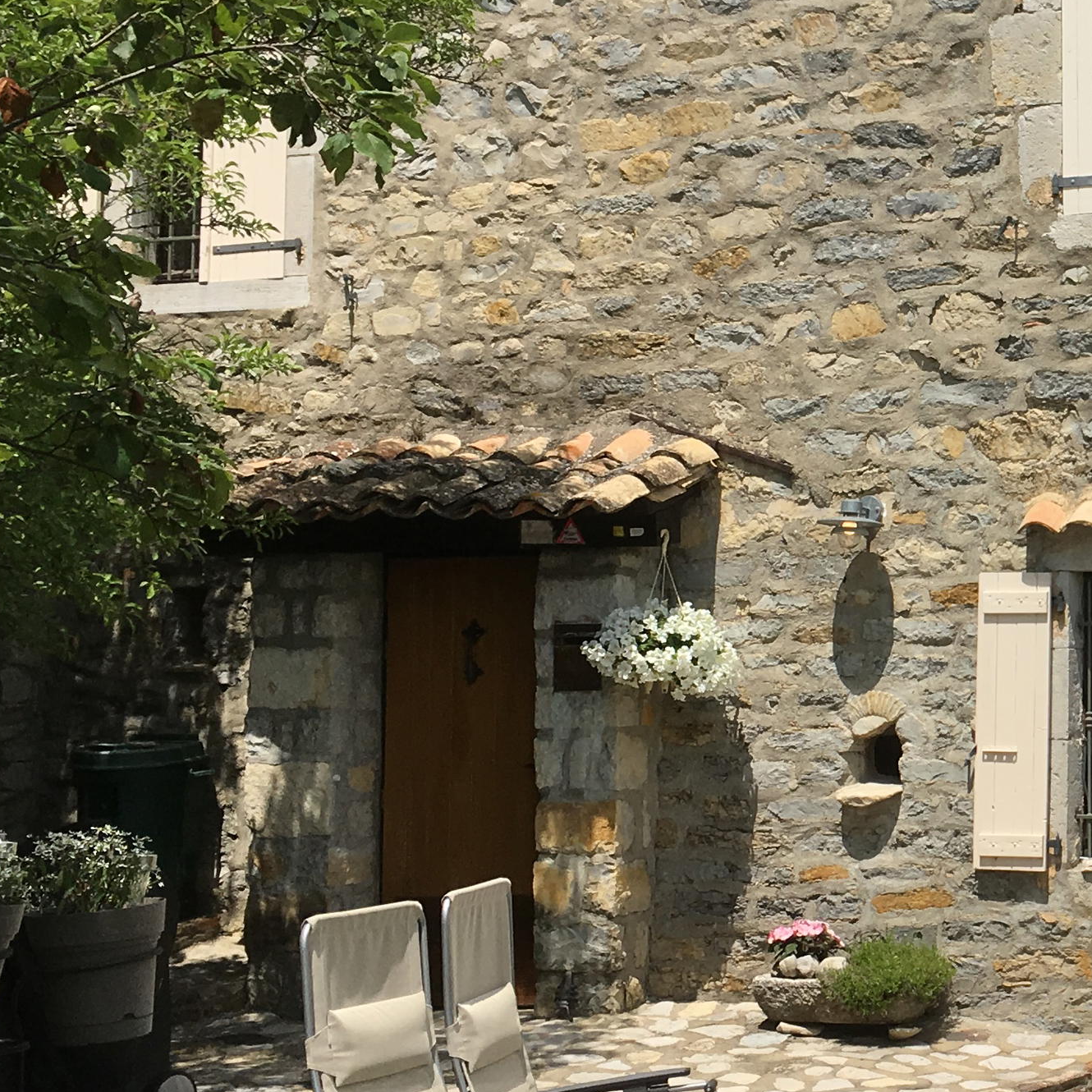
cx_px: 1359
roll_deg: +1.3
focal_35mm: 74
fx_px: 2641
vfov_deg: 23.3
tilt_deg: +2.7
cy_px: 484
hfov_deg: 21.5
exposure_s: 1/2198
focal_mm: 4.15
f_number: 2.2
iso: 25
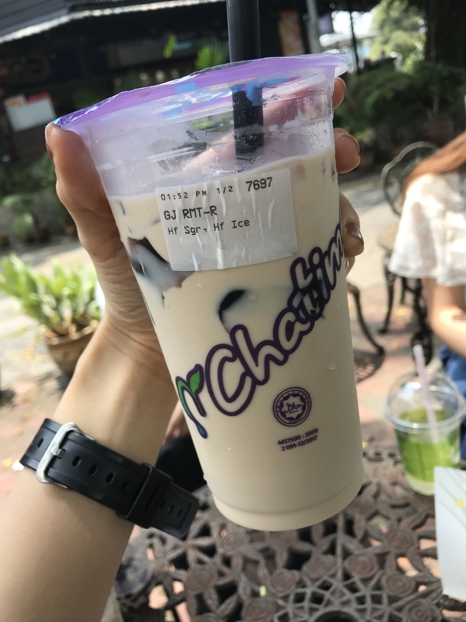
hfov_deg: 49.7
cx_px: 233
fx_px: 503
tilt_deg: -17.2
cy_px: 311
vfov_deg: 63.4
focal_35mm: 28
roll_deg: +14.2
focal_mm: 3.99
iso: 20
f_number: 1.8
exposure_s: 1/684
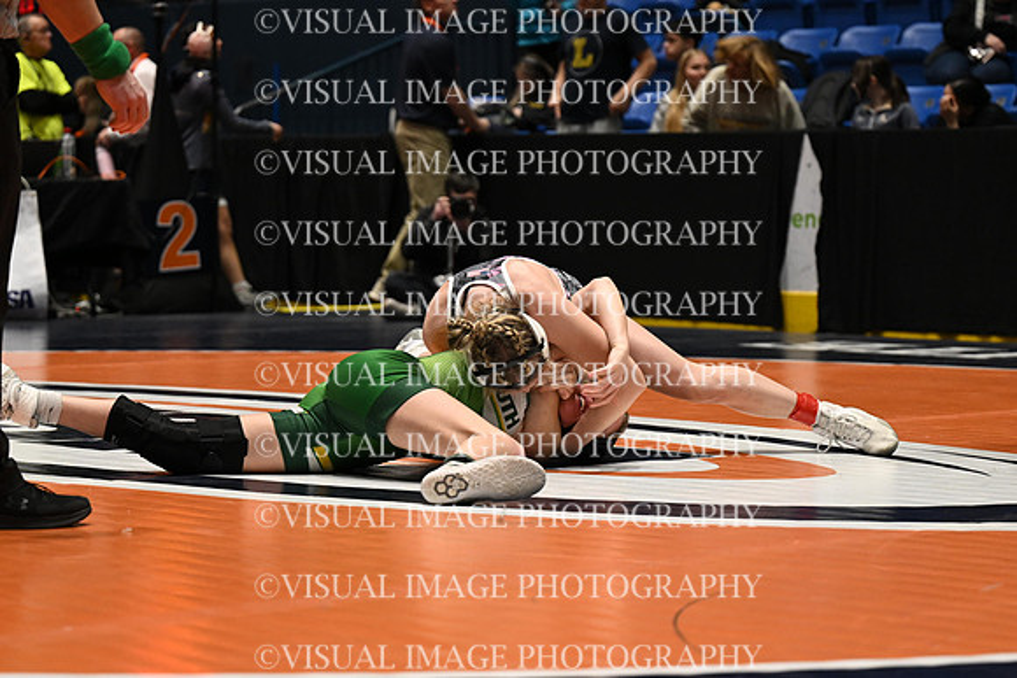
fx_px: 2995
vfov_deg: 12.9
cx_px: 508
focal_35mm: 106
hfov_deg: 19.3
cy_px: 339
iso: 1800
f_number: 2.8
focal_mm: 71
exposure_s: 1/767
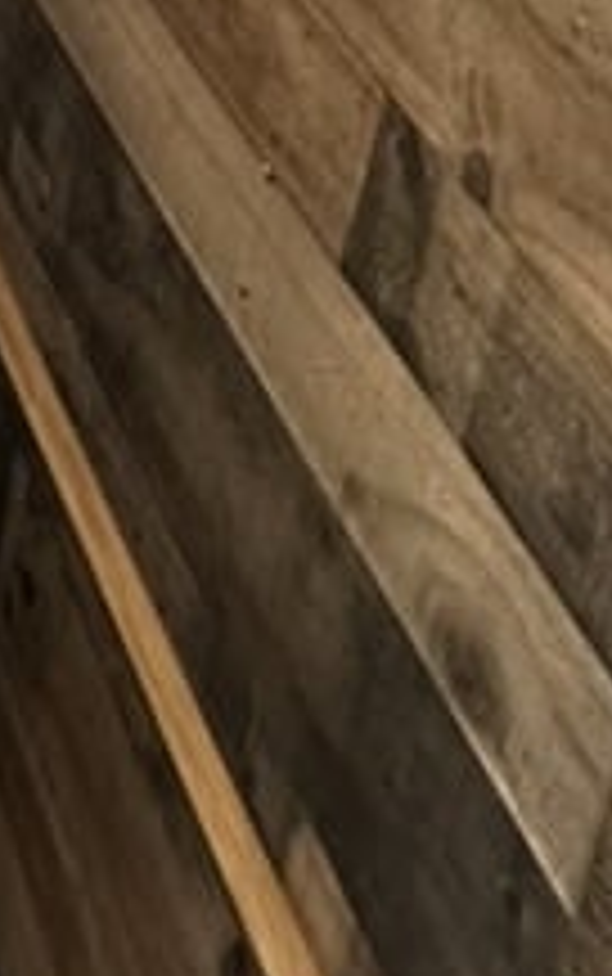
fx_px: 1864
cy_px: -616
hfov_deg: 16.5
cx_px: -378
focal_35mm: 70
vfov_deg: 22.2
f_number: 2.2
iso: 500
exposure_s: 1/60
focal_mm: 2.22
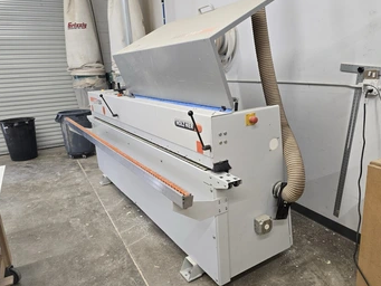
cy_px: 154
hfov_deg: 65.2
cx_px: 207
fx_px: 297
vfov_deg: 51.3
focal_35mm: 27
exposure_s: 1/120
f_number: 1.7
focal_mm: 6.3
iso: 200
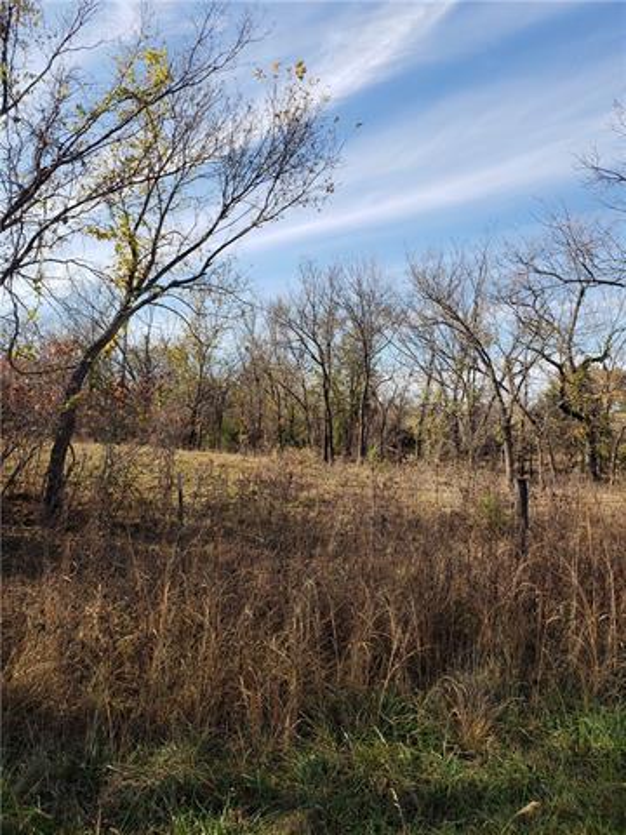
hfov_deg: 53.1
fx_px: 627
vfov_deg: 67.3
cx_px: 313
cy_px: 418
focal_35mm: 26
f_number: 2.4
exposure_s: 1/895
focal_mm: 4.3
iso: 50
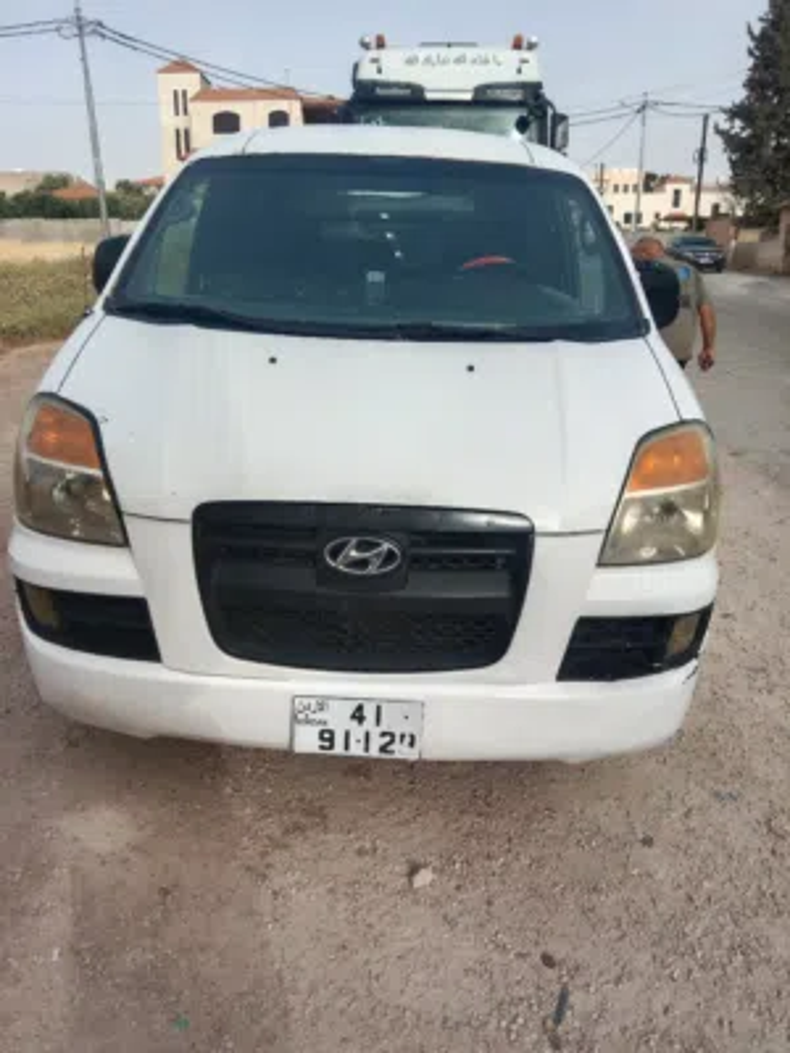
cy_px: 526
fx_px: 822
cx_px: 395
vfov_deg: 65.3
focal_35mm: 27
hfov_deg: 51.4
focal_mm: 3.65
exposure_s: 1/582
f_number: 2.2
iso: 108
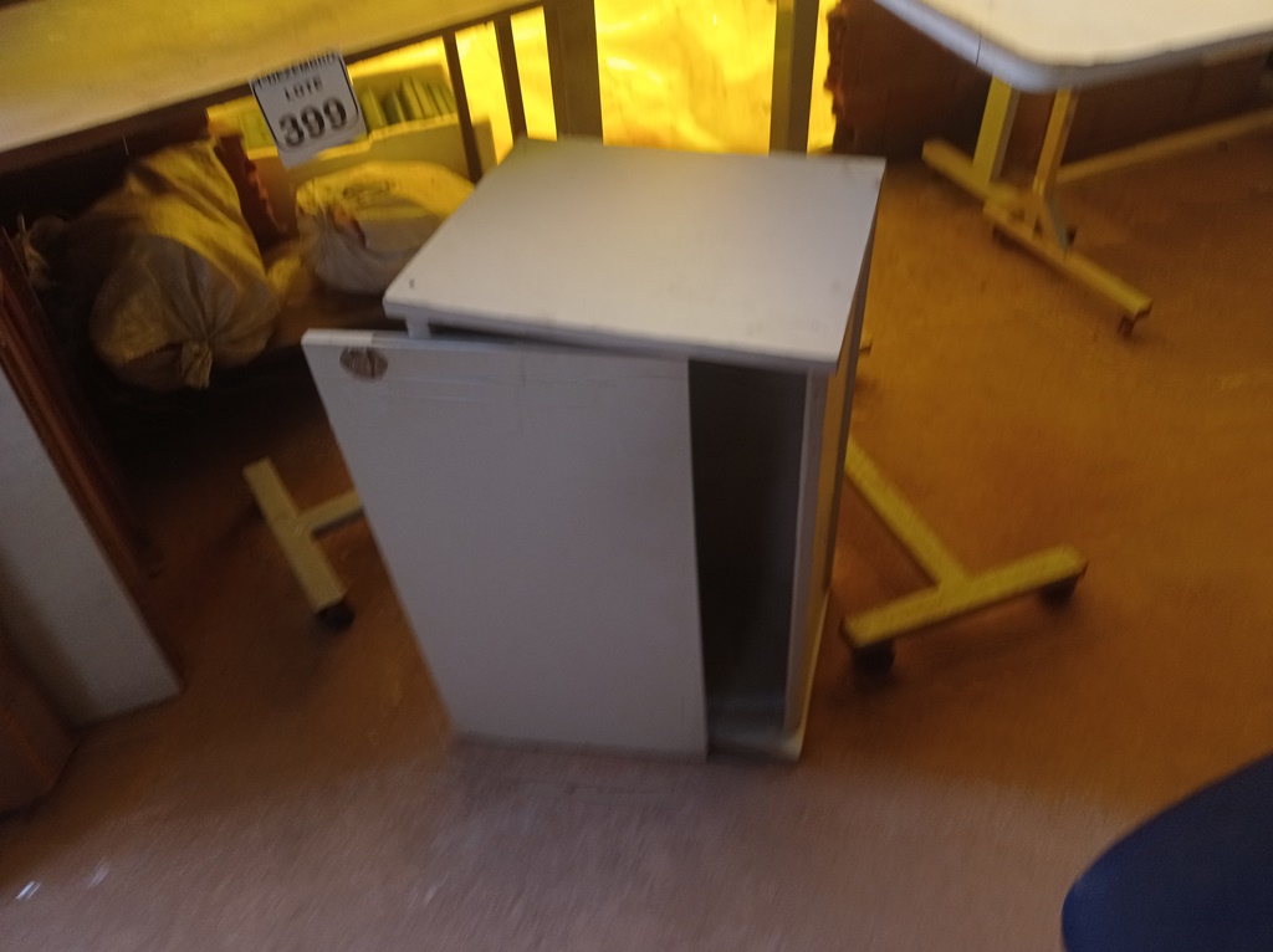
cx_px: 636
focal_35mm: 28
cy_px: 476
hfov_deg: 63.5
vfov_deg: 49.7
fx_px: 1029
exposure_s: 1/147
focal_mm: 4.7
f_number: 1.79
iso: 100
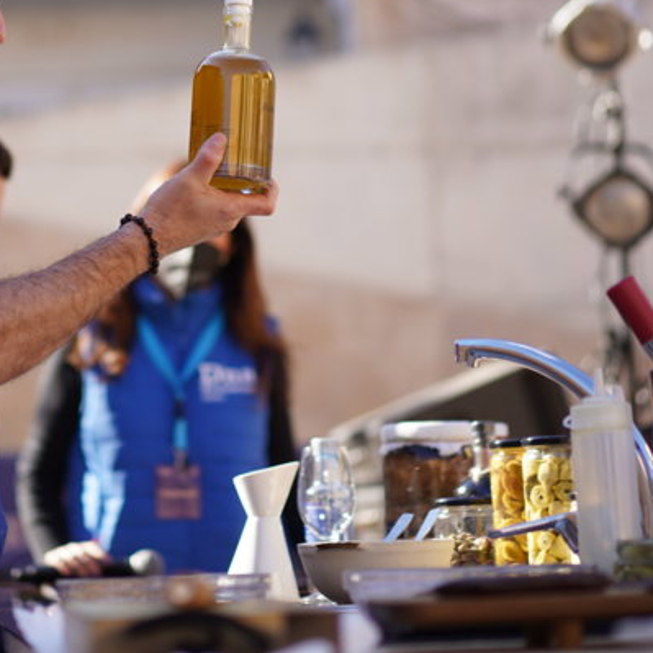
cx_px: 178
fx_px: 2454
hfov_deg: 15.1
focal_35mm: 115
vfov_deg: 15.1
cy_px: 119
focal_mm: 55
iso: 100
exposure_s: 1/1250
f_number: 1.8
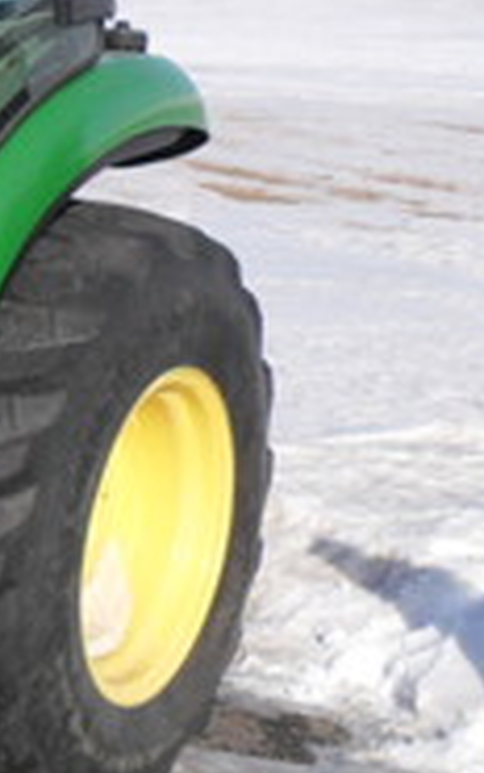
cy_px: 109
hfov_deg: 11.0
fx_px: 2295
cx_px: -467
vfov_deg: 18.8
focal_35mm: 109
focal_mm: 6.3
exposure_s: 1/250
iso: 80
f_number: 7.6
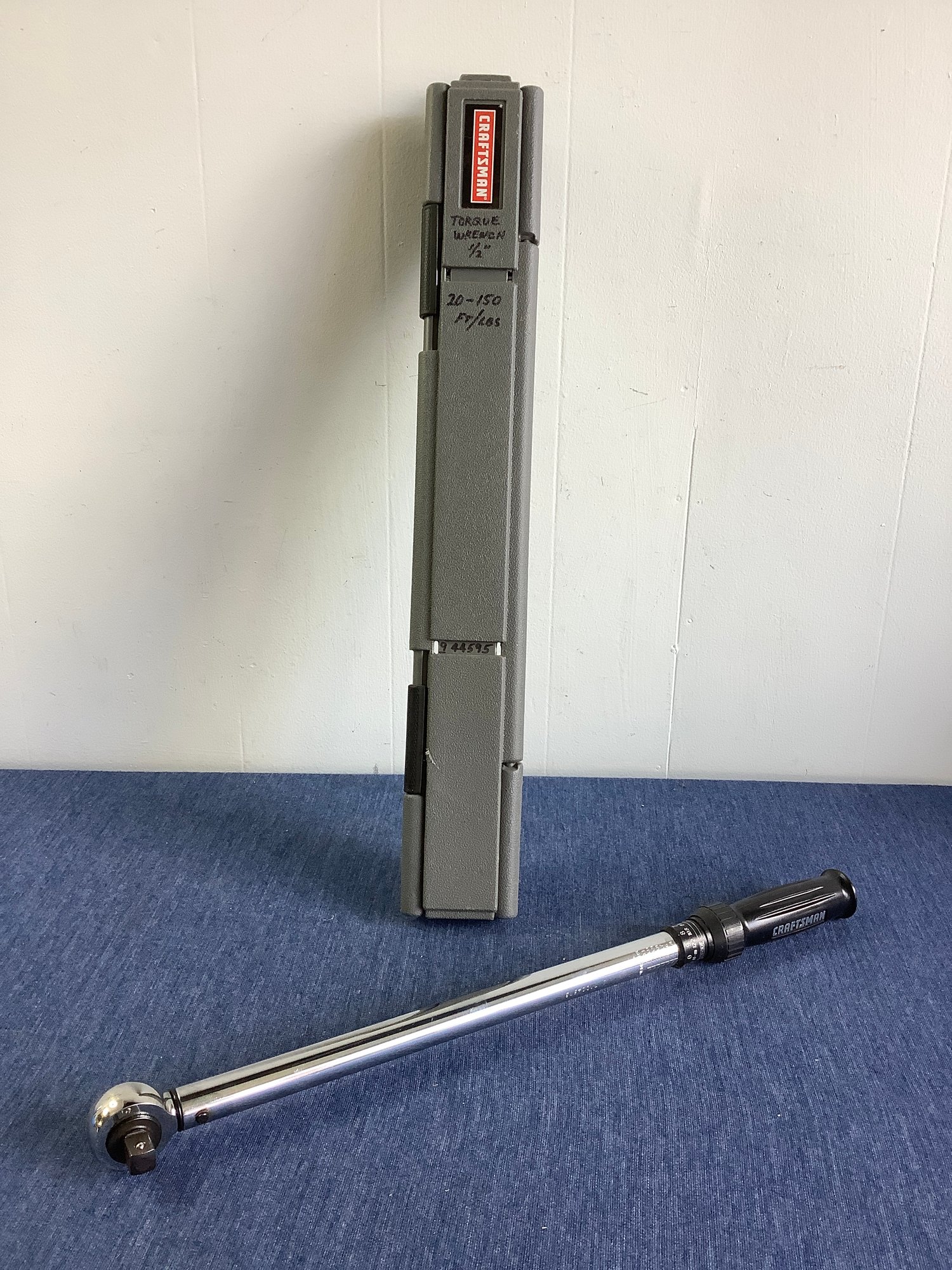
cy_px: 635
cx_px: 476
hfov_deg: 45.4
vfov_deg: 58.4
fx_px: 1137
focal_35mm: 31
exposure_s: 1/60
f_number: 2.4
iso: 64
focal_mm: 3.3
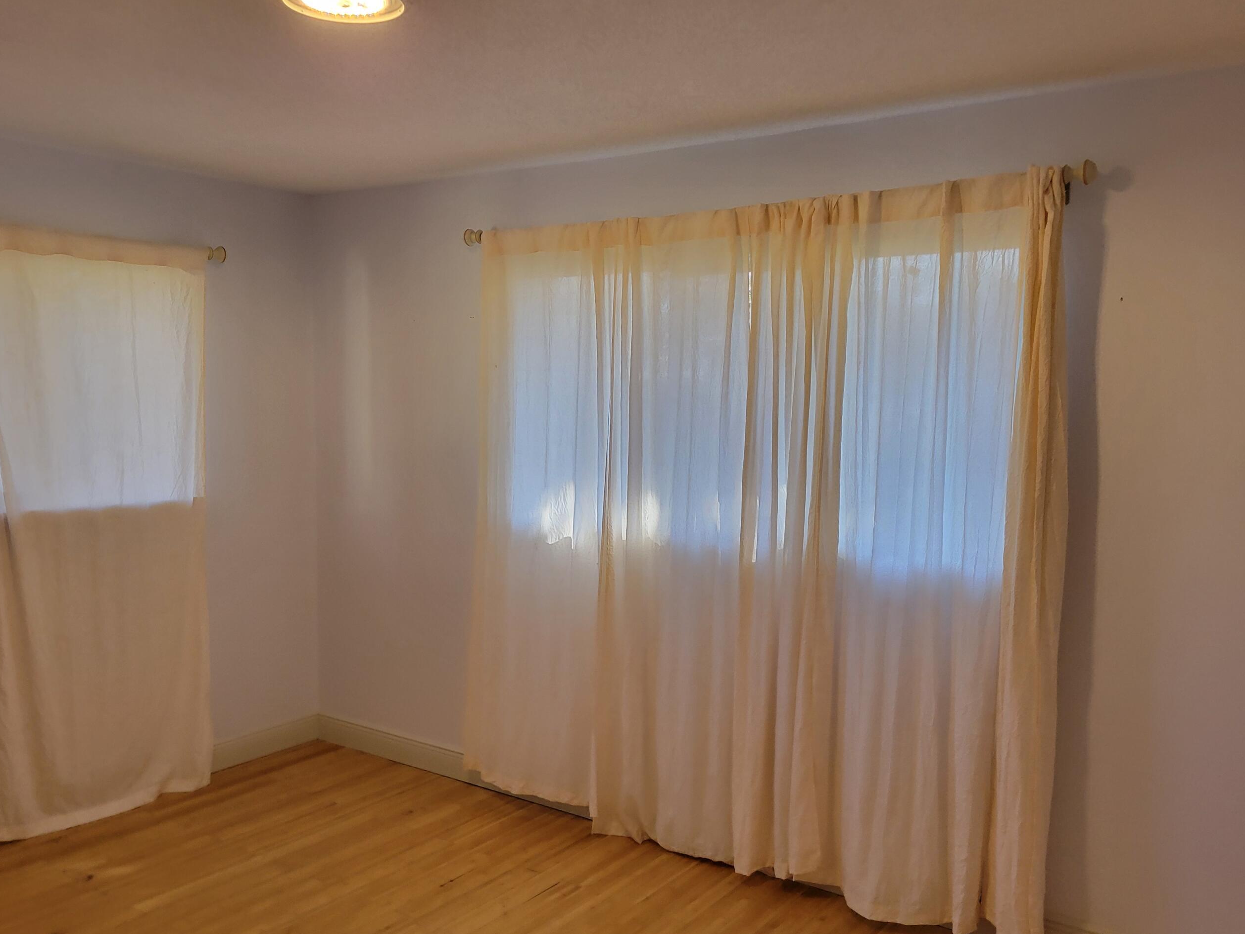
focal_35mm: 31
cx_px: 588
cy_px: 524
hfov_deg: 58.3
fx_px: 1115
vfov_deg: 45.4
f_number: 1.8
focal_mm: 5.4
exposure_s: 1/120
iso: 80
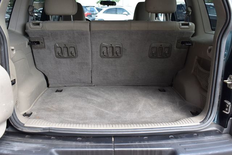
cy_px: 78
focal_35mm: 34
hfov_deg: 55.1
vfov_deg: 38.3
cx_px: 116
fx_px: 222
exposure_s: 1/100
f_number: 9
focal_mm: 23
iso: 400
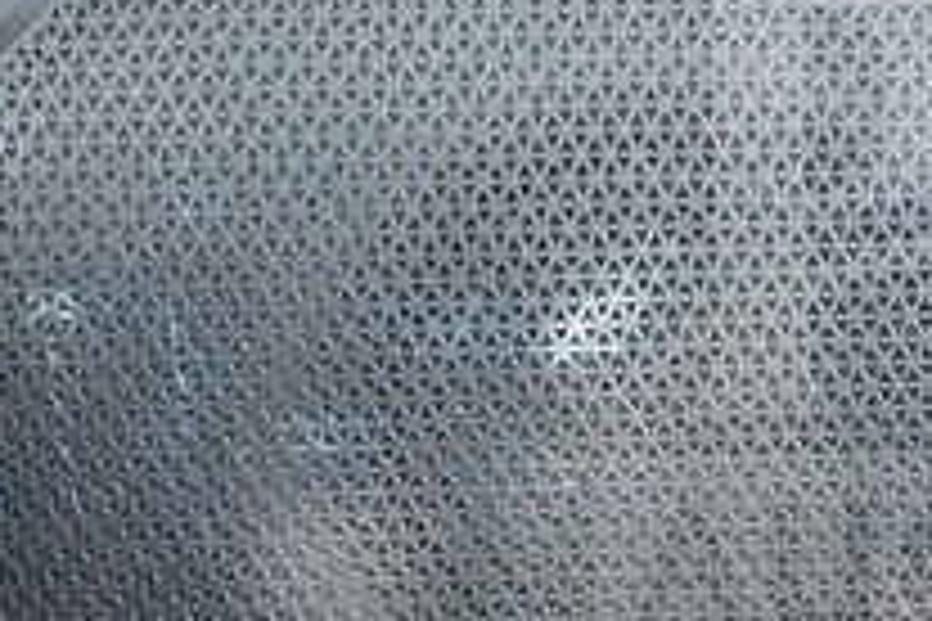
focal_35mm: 106
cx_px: 1099
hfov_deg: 18.3
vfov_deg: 12.9
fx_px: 2744
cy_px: 313
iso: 10000
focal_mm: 24
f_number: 3.8
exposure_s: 1/40
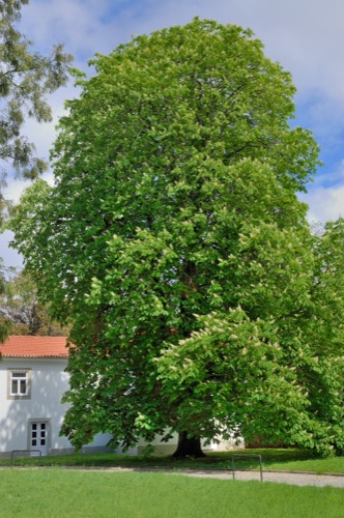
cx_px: 172
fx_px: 668
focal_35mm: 46
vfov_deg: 42.4
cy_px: 259
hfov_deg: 28.9
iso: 200
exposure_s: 1/50
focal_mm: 31
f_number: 20
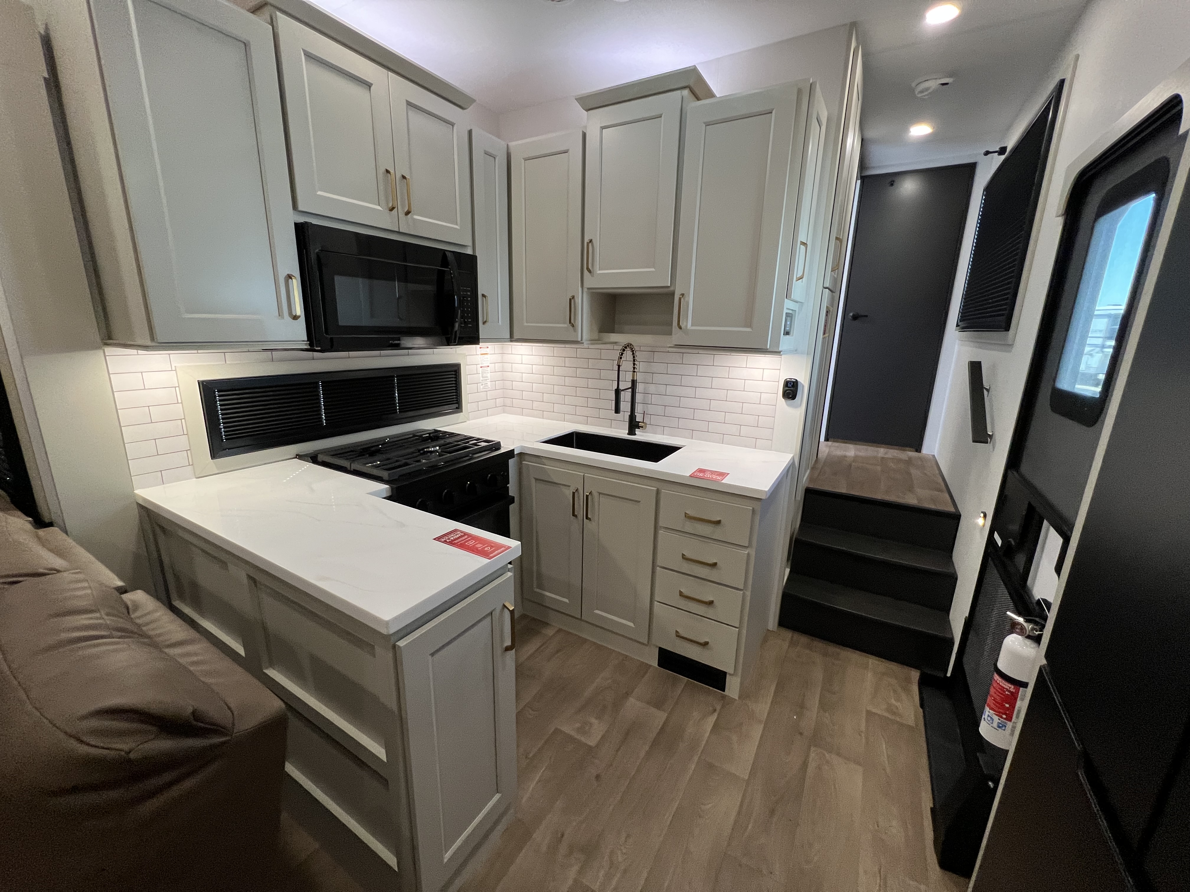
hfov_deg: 106.2
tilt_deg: -14.1
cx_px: 595
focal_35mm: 13
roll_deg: +0.4
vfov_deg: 89.9
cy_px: 446
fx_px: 447
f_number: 1.8
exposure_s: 1/62
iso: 250
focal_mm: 1.57
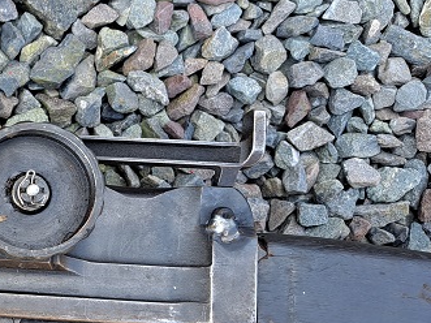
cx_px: -163
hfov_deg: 24.4
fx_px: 834
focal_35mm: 67
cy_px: 257
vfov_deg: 21.6
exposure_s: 1/100
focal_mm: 5.23
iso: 50
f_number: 1.8
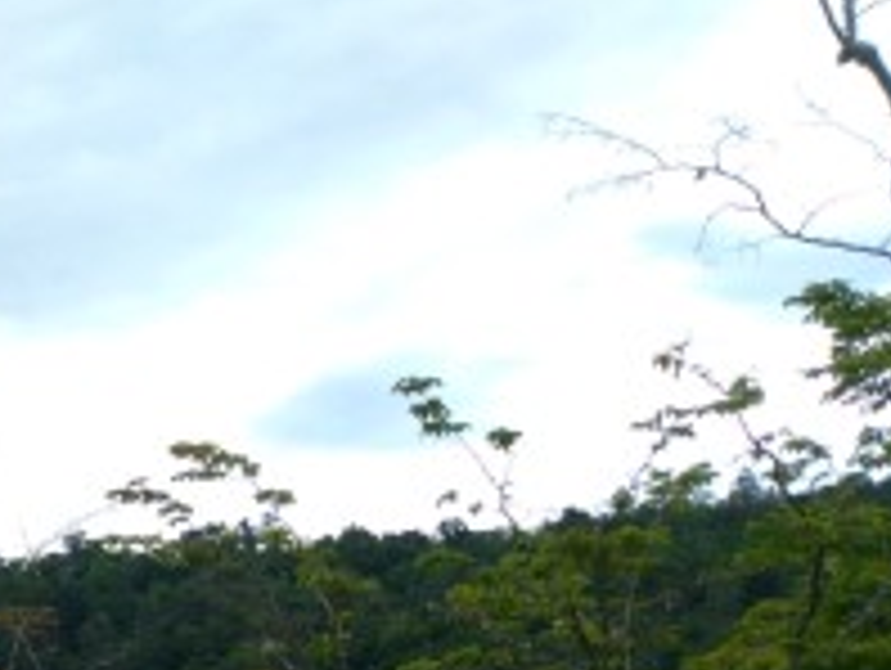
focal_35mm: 84
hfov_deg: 19.7
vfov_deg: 16.3
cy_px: 971
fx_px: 2165
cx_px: -495
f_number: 2
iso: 100
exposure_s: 1/398
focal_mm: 3.54
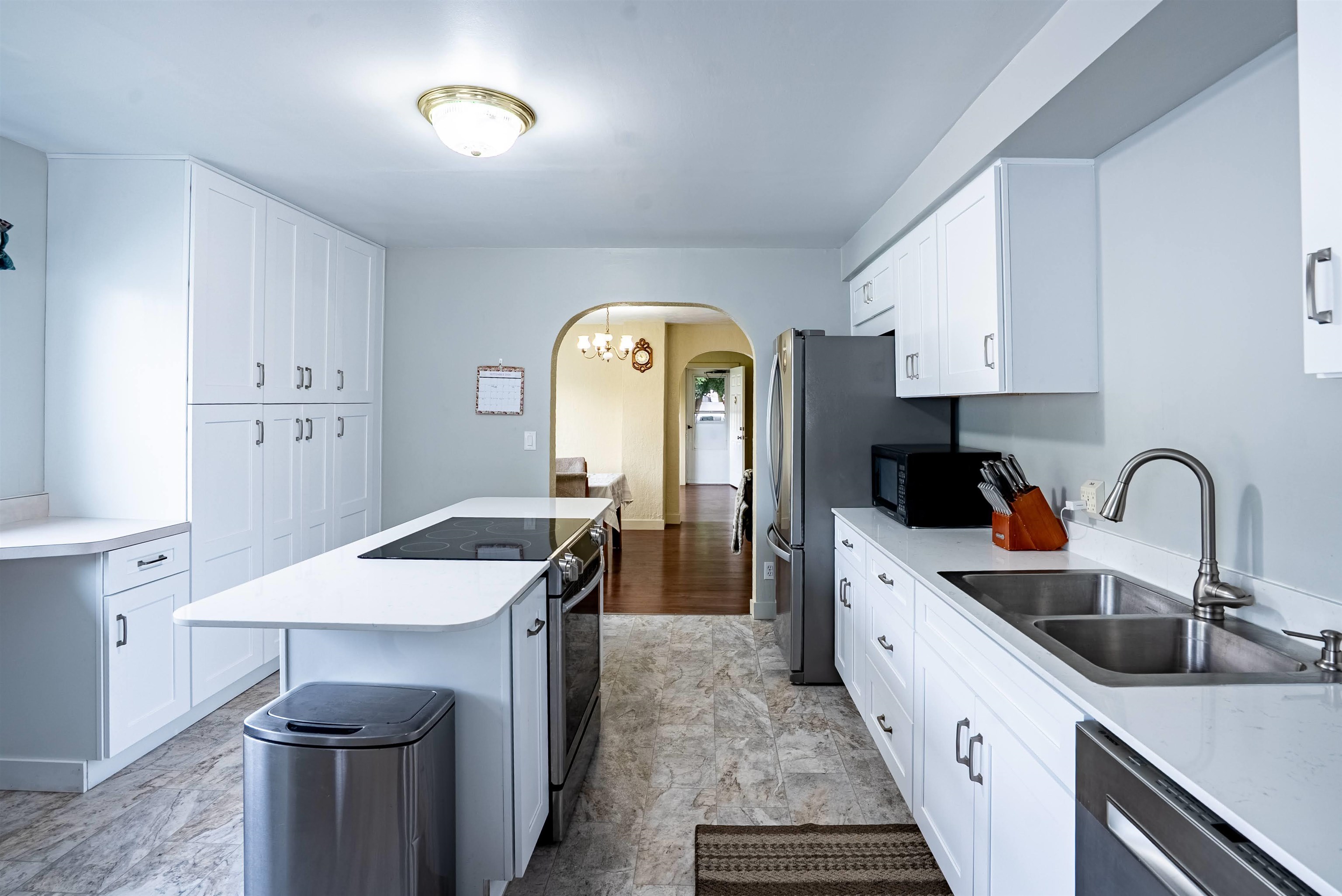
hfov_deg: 96.7
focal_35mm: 16
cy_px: 448
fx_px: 597
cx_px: 671
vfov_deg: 73.8
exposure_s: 1/160
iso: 400
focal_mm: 16
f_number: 8
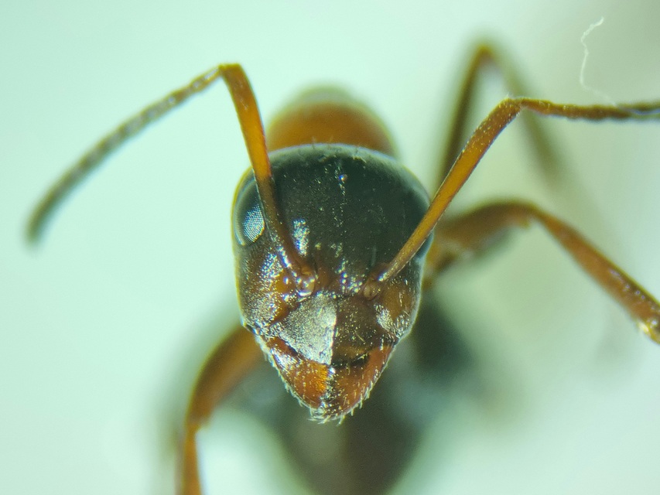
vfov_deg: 51.4
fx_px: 515
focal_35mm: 27
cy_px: 248
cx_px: 330
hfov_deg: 65.3
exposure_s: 1/100
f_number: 2
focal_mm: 5.9
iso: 40
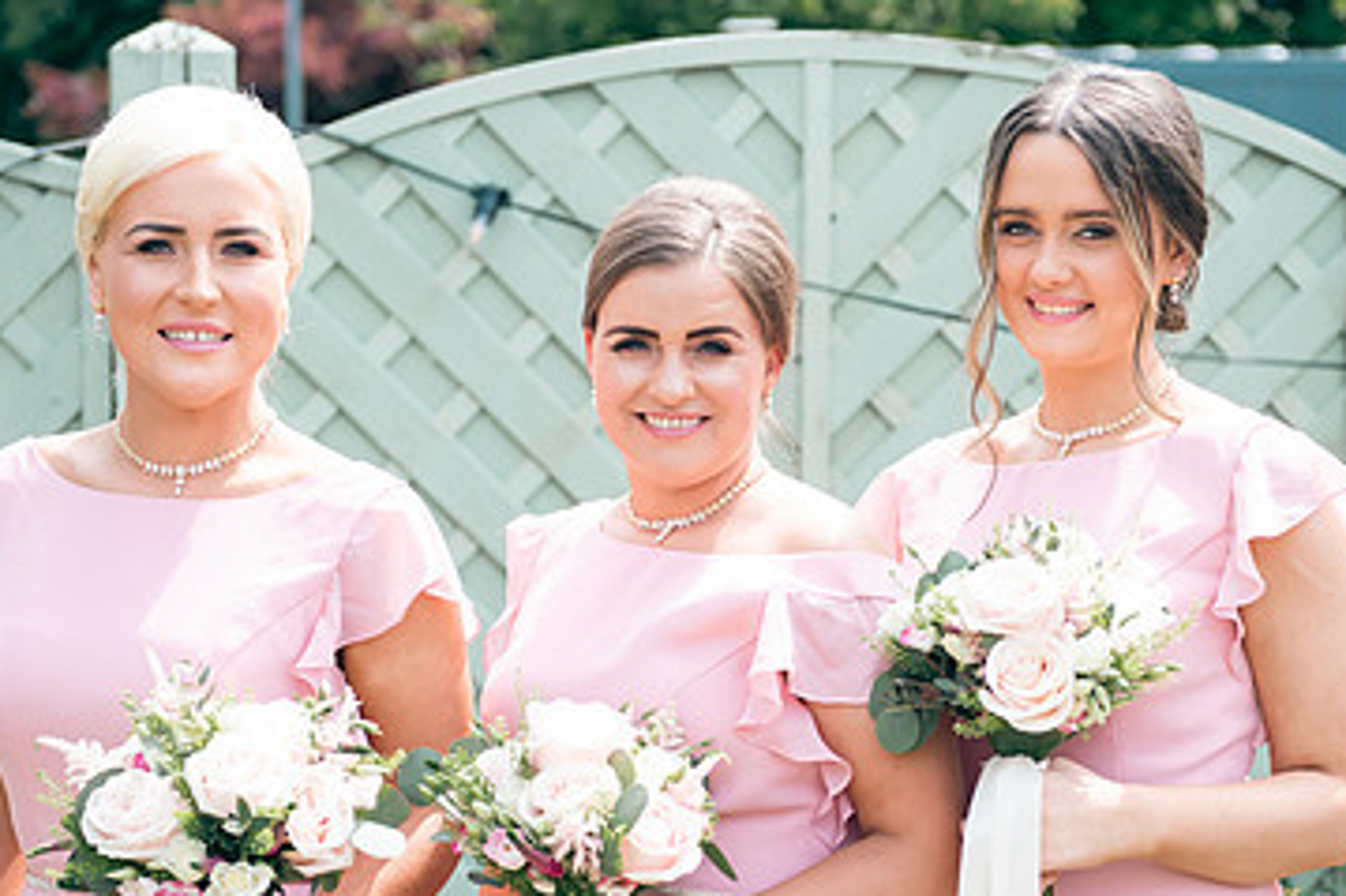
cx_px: 772
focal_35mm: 97
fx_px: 3625
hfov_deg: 21.0
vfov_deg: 14.1
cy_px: 628
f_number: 3.5
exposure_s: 1/320
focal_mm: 60
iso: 80
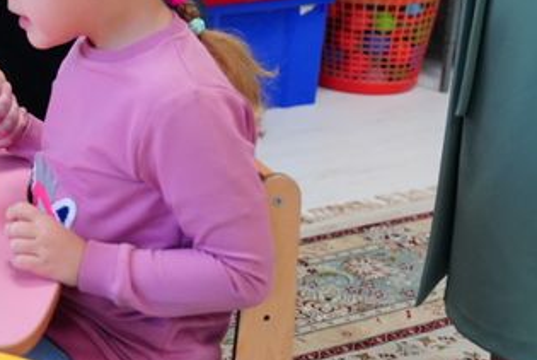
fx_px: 1255
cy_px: 32
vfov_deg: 16.1
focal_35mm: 84
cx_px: -25
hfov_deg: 23.0
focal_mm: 38
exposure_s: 1/400
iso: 3200
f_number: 4
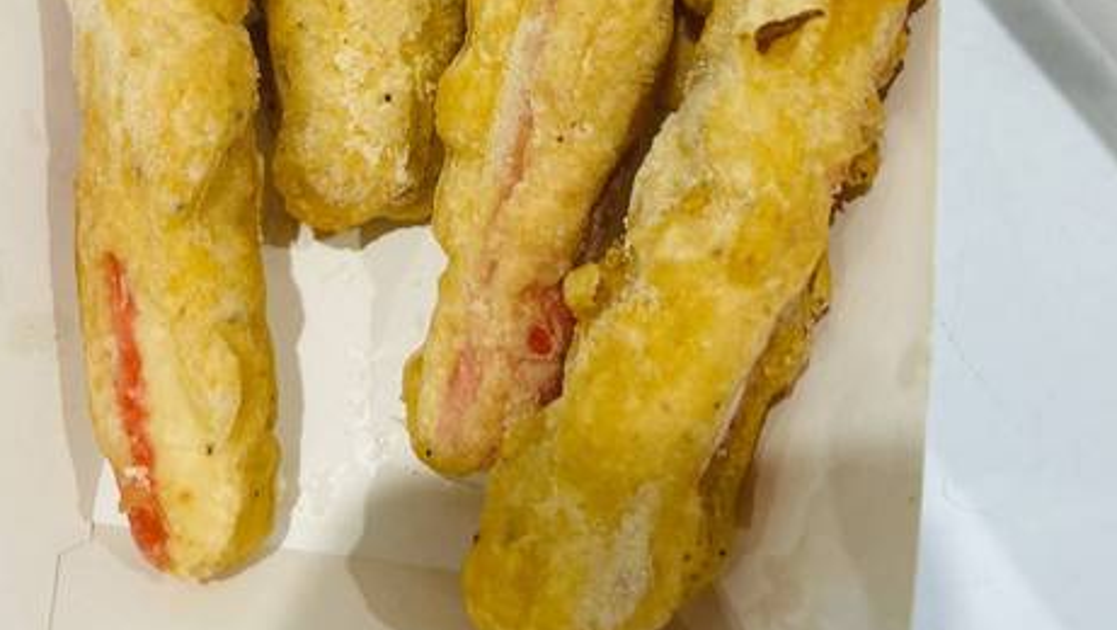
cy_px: -88
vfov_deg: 24.5
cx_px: 603
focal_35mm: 45
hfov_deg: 45.4
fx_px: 1334
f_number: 1.5
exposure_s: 1/100
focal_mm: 5.7
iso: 125
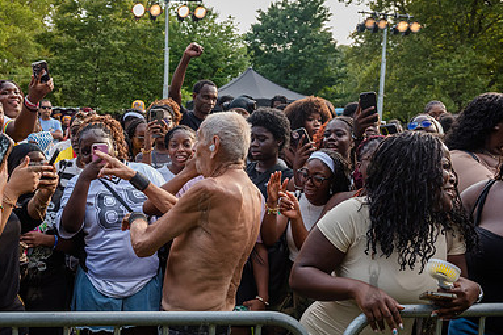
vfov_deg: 28.5
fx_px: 656
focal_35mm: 47
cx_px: 204
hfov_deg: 41.8
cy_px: 213
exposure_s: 1/640
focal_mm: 31
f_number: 4.5
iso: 1000
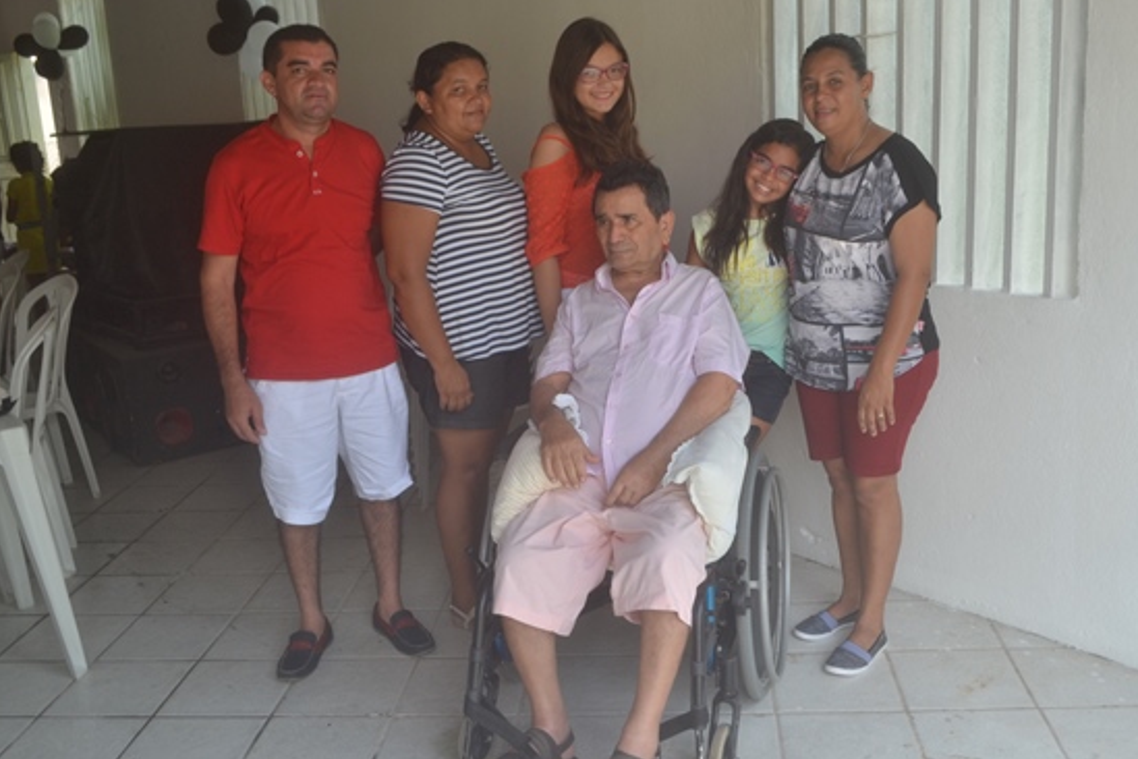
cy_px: 407
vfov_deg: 37.8
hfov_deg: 54.4
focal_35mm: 35
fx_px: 1106
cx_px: 607
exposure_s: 1/125
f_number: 5.6
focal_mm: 20
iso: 180
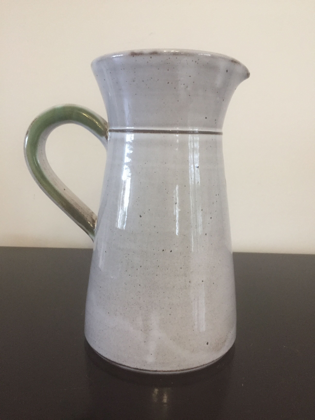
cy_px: 210
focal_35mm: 29
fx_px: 352
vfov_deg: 61.7
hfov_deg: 48.2
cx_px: 158
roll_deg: -0.3
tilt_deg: -10.2
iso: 250
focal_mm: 4.15
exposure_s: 1/33
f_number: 2.2
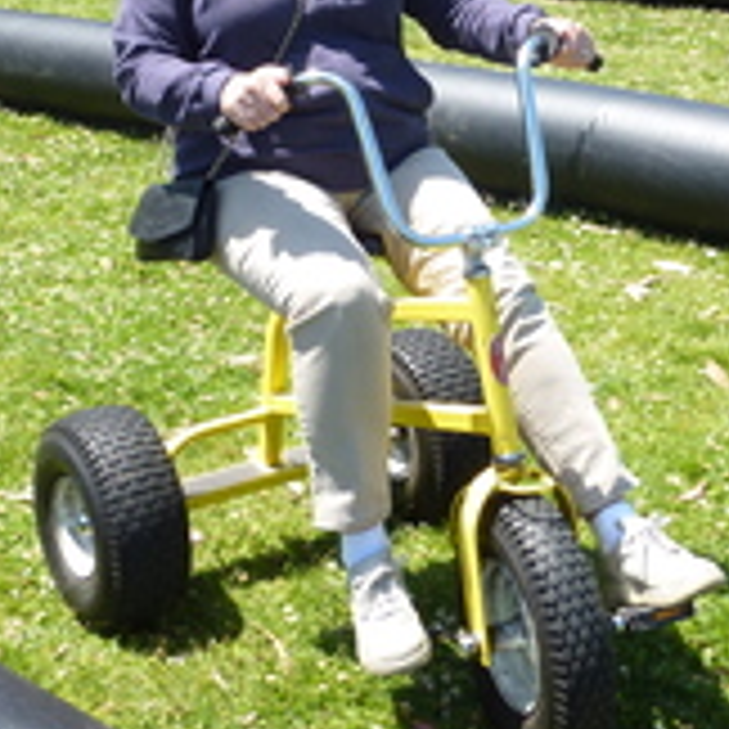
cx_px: 508
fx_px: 1668
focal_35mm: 70
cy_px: 108
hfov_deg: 24.5
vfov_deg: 24.1
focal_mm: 5.3
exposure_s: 1/250
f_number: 4
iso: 80
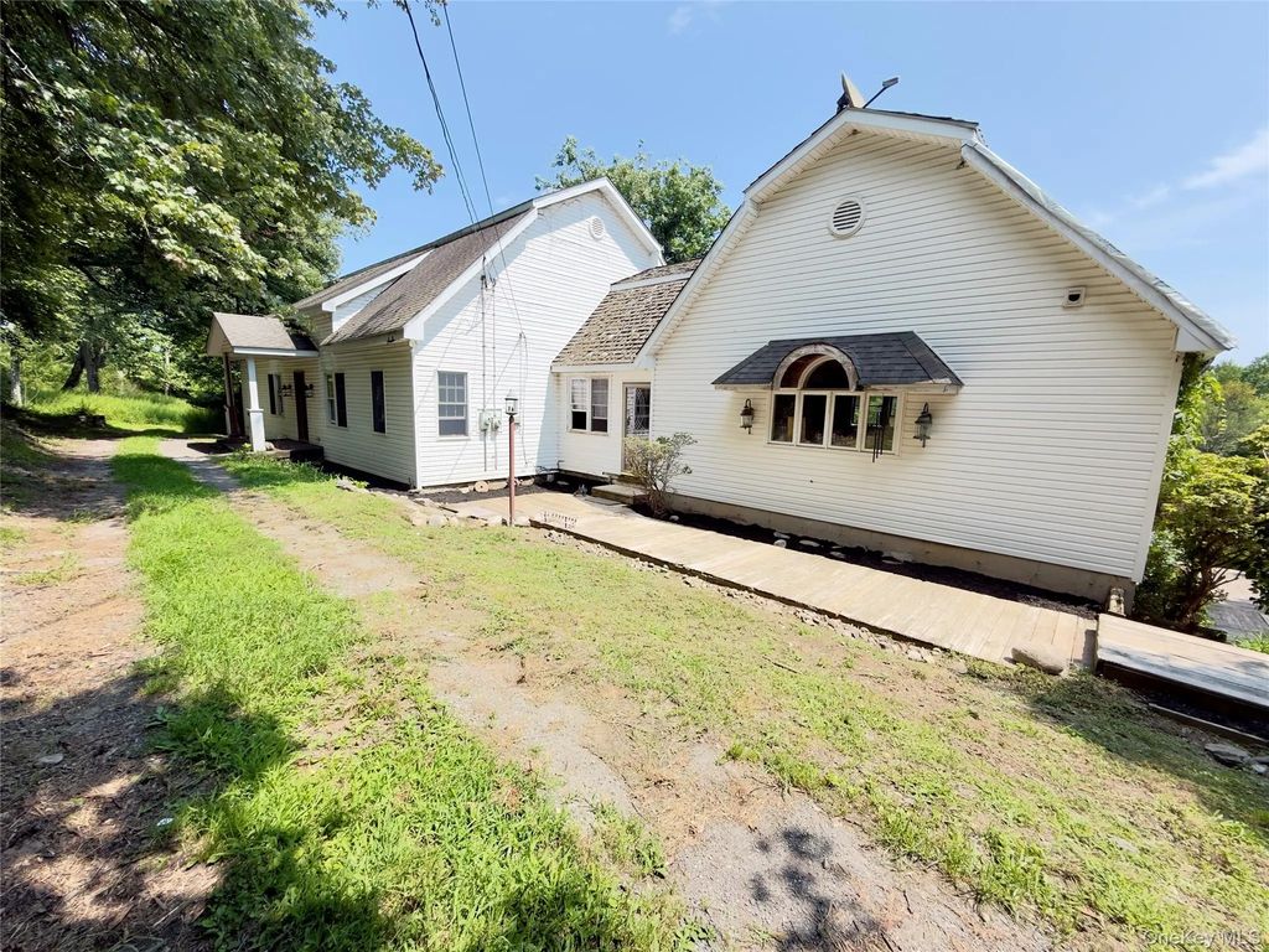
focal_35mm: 14
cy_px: 476
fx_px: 513
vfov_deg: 85.7
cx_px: 634
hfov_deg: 102.1
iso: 50
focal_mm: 2.22
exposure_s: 1/304
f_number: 2.2
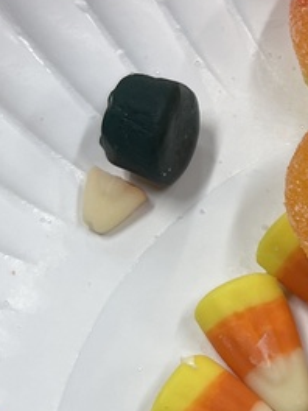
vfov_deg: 18.8
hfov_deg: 13.5
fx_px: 1198
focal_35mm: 101
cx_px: 507
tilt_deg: -76.8
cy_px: 425
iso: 40
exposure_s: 1/100
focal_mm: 5.1
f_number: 1.6
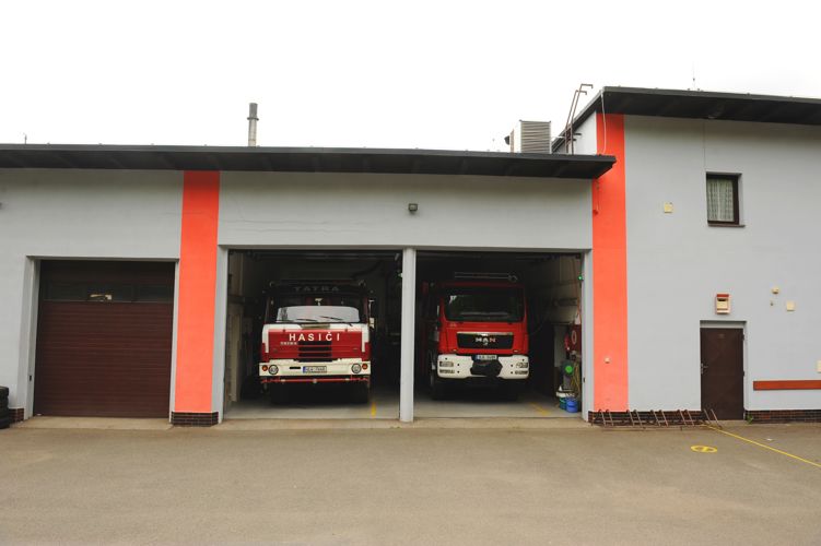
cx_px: 410
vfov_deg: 53.1
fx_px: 547
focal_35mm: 24
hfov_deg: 73.8
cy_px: 273
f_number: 7.1
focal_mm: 24
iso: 320
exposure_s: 1/320
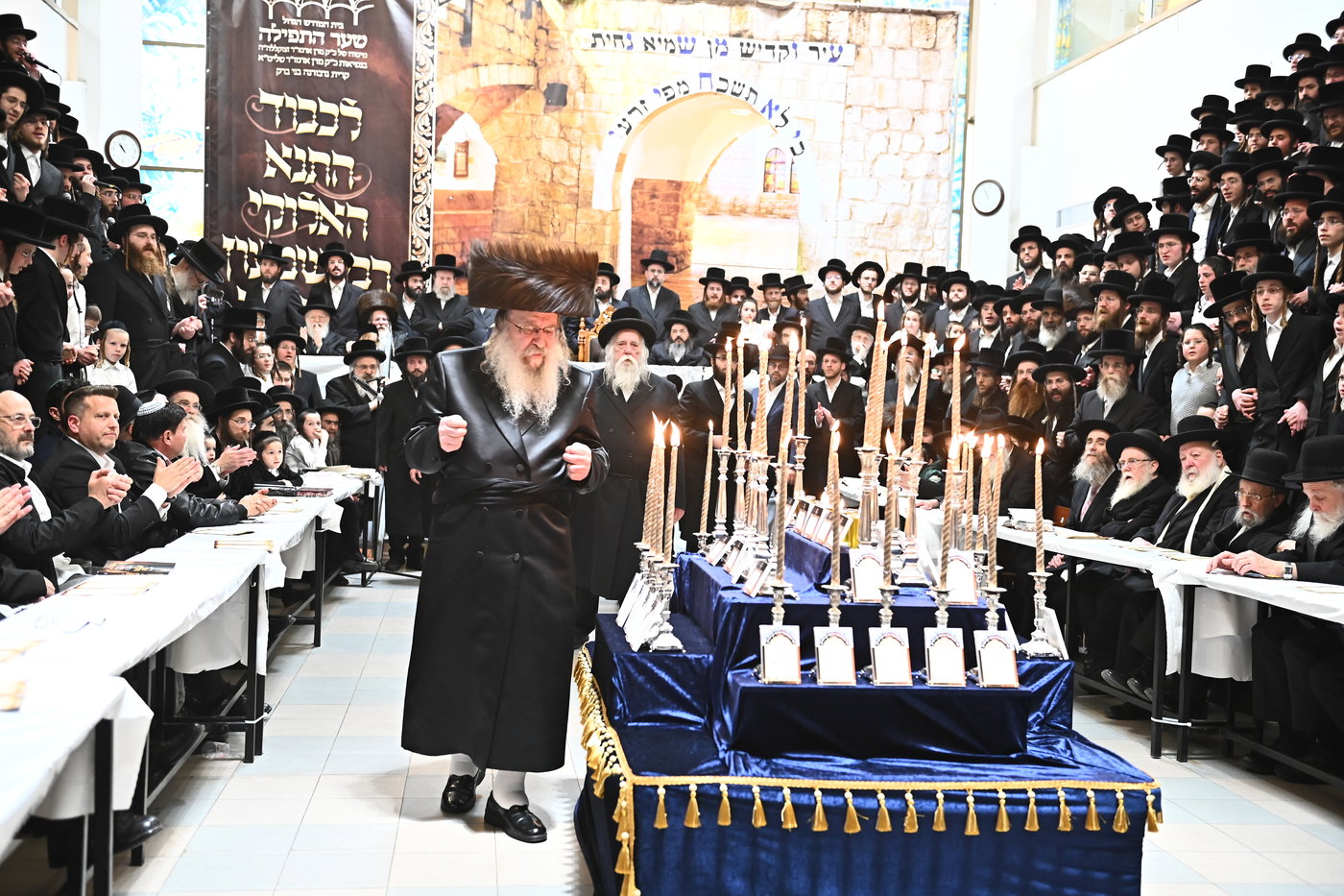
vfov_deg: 35.0
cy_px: 448
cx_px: 672
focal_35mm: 38
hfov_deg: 50.7
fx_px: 1418
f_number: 3.2
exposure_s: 1/200
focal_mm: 38
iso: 3200
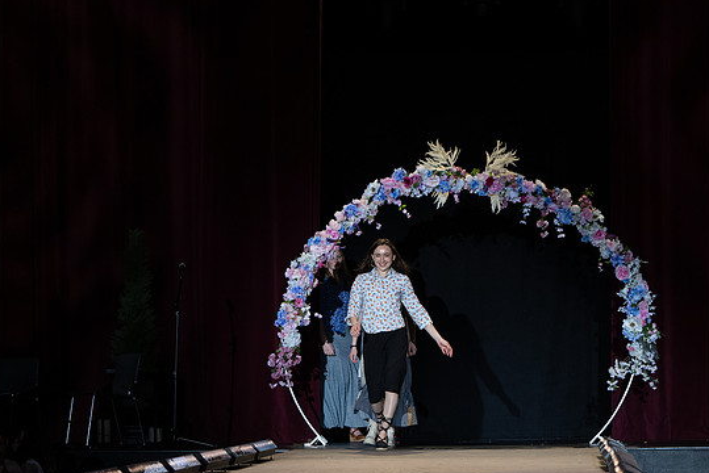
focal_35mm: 135
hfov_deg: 15.2
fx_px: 2660
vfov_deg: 10.2
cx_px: 368
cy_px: 302
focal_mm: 70
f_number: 3.5
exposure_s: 1/640
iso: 800
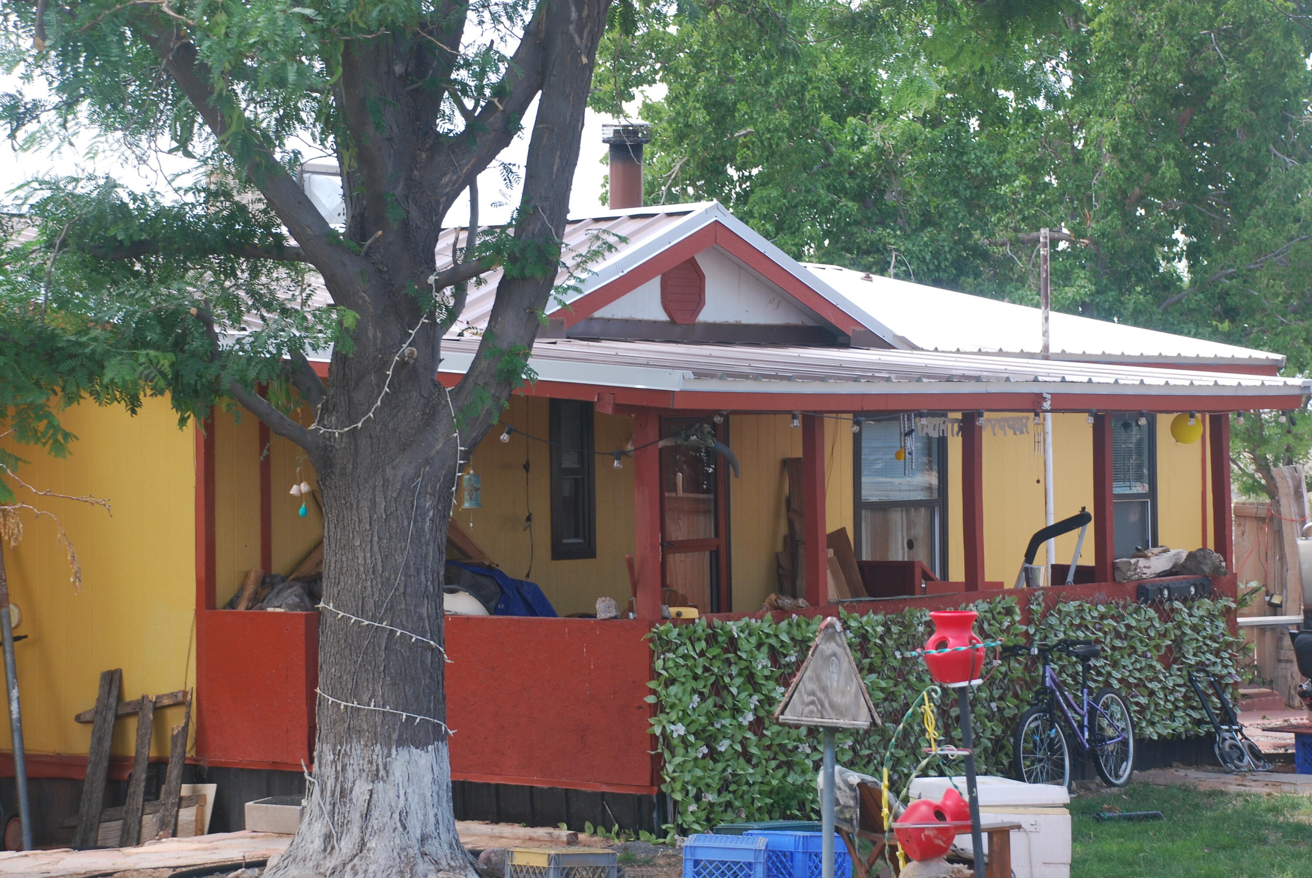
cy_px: 439
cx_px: 656
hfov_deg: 23.4
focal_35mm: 87
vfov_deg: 15.8
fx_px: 3174
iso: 200
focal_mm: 58
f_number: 7.1
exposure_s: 1/125
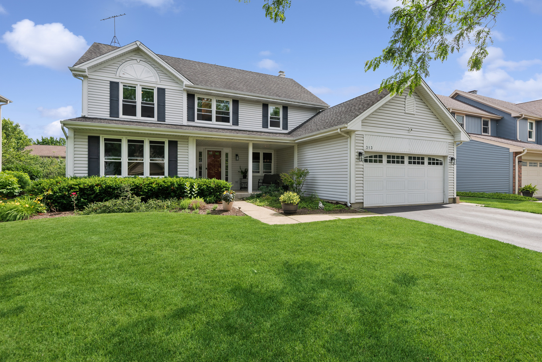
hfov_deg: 90.0
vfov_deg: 67.4
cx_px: 271
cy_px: 181
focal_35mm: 18
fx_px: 271
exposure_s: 1/250
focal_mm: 18
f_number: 9
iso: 320
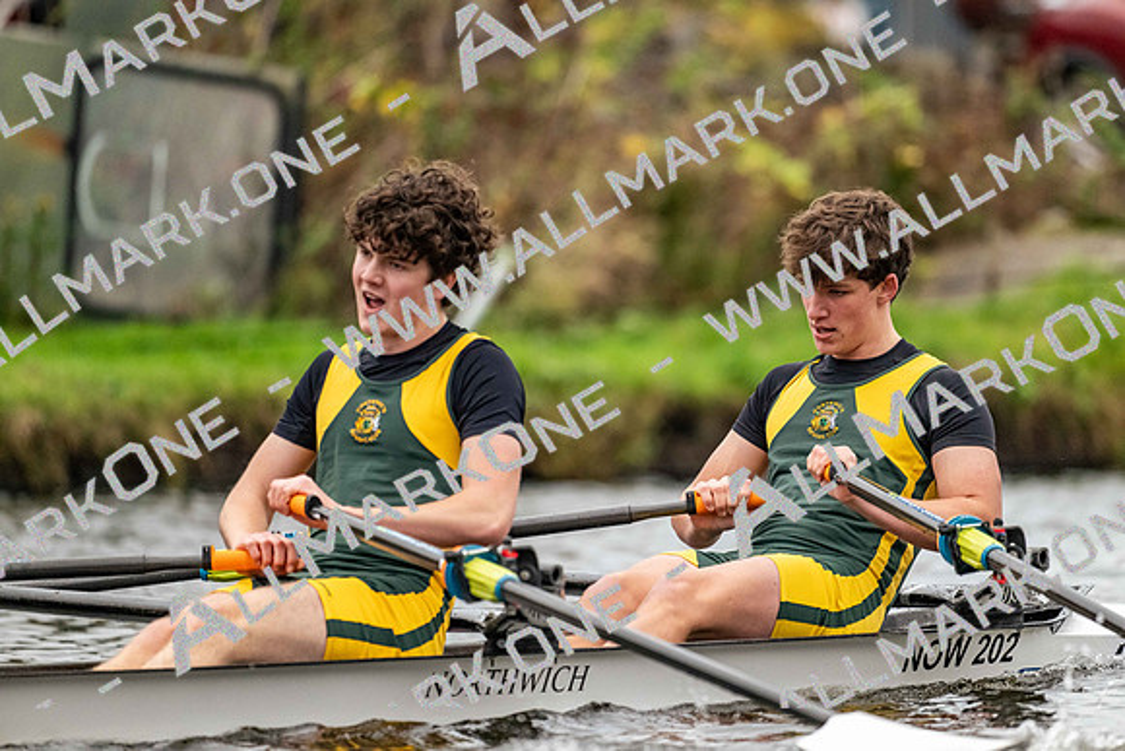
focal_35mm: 400
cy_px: 376
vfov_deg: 3.4
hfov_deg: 5.2
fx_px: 12502
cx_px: 562
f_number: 4.5
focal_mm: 400
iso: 4500
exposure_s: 1/2000
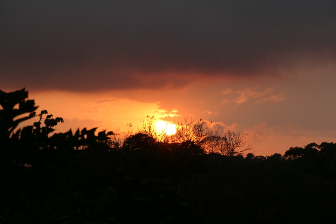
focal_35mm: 116
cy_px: 112
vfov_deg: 11.8
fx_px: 1082
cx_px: 168
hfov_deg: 17.6
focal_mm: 42.4
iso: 125
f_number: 5.5
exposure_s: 1/250
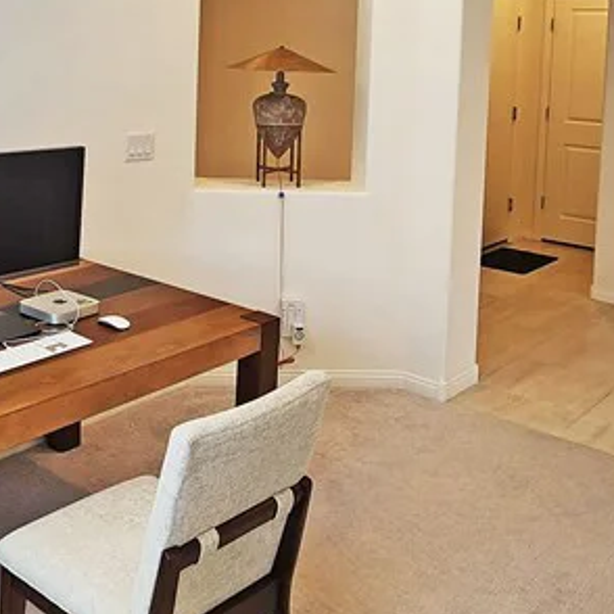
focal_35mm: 40
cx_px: 190
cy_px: 109
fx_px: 803
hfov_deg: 41.2
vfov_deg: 39.9
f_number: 2.2
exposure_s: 1/60
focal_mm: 2.2
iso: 50
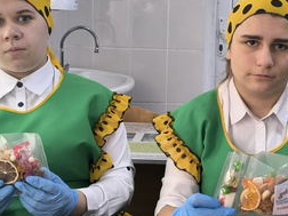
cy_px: 97
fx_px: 607
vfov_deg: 20.2
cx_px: 208
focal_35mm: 73
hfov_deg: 26.4
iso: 250
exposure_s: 1/100
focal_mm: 6.14
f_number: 1.65
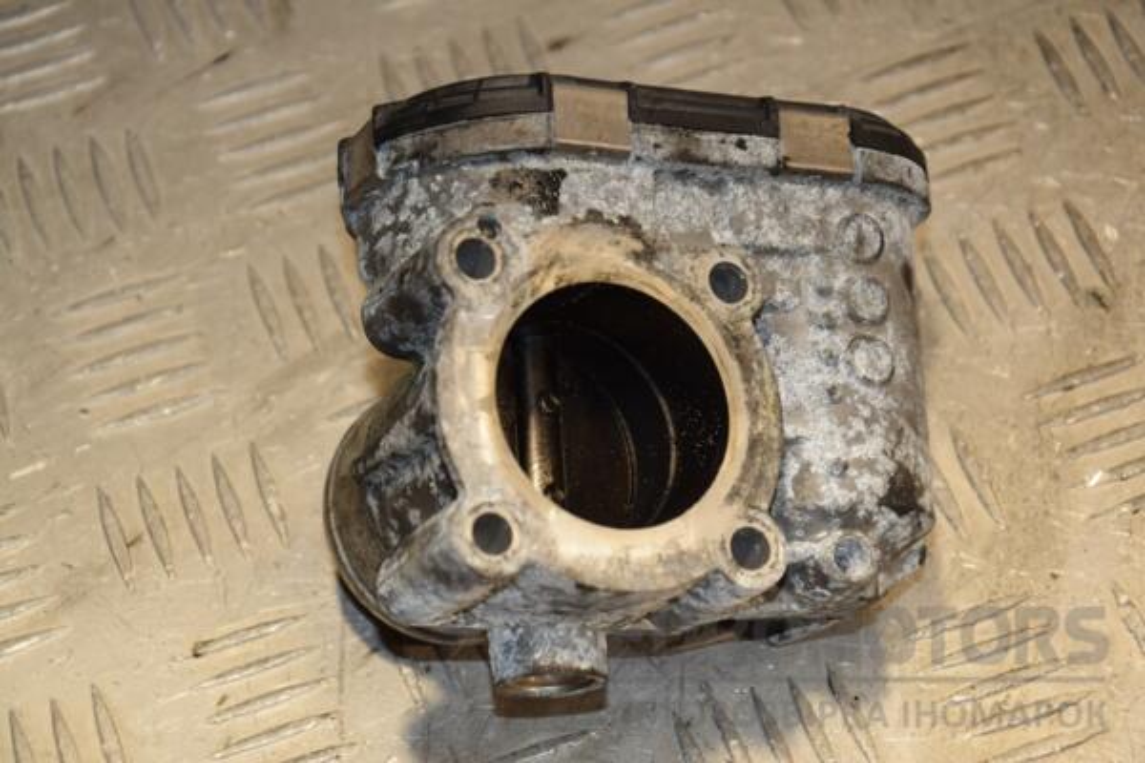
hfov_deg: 17.1
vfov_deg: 11.4
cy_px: 382
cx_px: 572
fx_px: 3816
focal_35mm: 120
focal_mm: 80
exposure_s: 1/200
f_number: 7.1
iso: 800
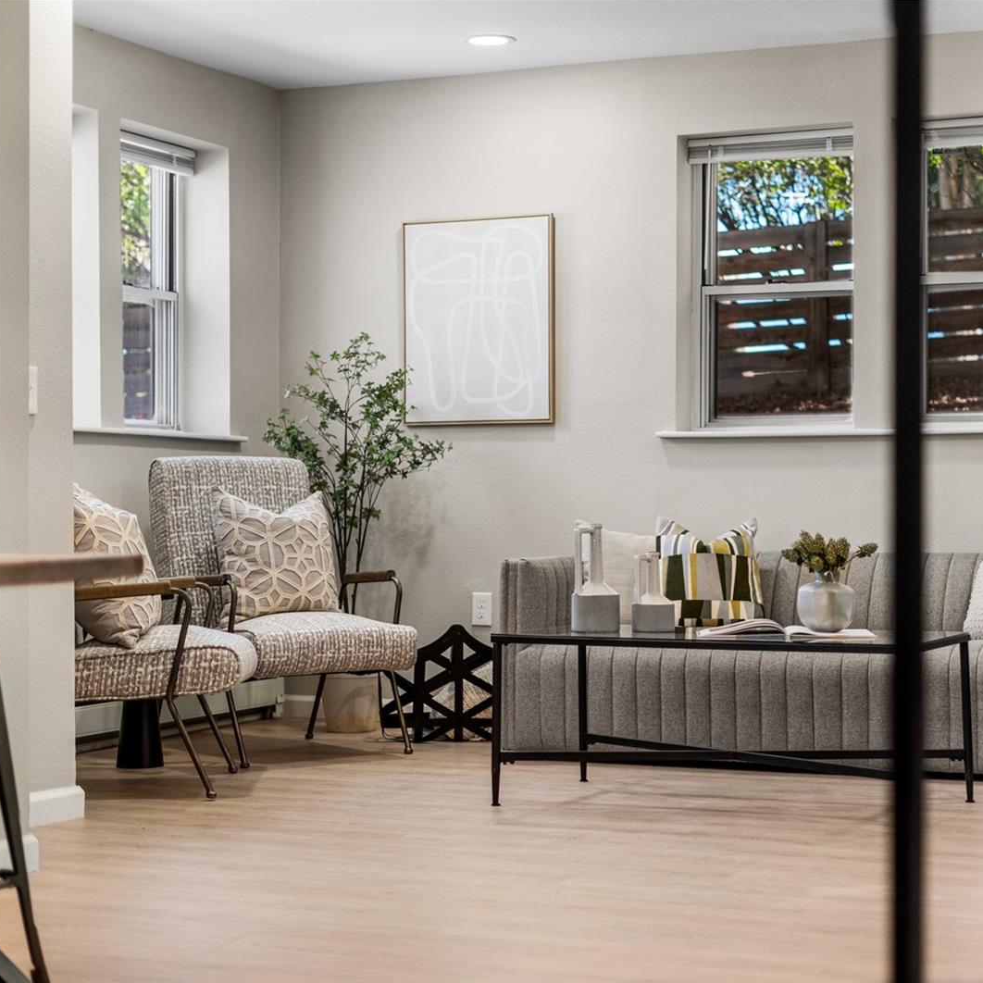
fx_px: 2056
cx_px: 638
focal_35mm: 64
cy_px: 492
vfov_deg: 26.9
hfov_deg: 26.8
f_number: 1.8
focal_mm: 50
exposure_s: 1/200
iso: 500
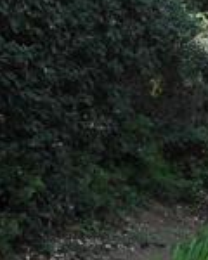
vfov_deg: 17.8
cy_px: 103
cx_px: 523
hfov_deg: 11.4
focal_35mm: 108
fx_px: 831
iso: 200
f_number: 7.1
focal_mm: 18
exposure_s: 1/200
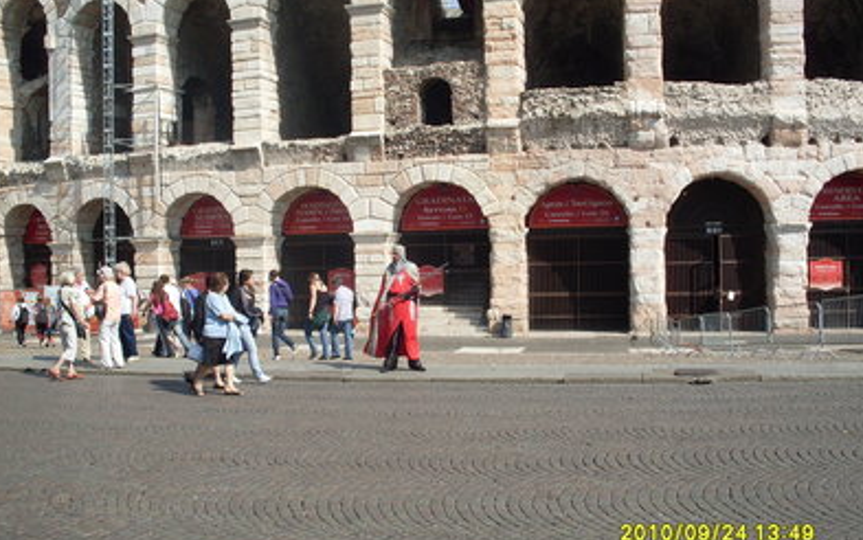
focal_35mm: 41
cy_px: 268
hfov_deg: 48.2
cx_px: 428
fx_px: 965
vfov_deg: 31.3
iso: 80
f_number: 8.4
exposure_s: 1/180
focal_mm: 6.3
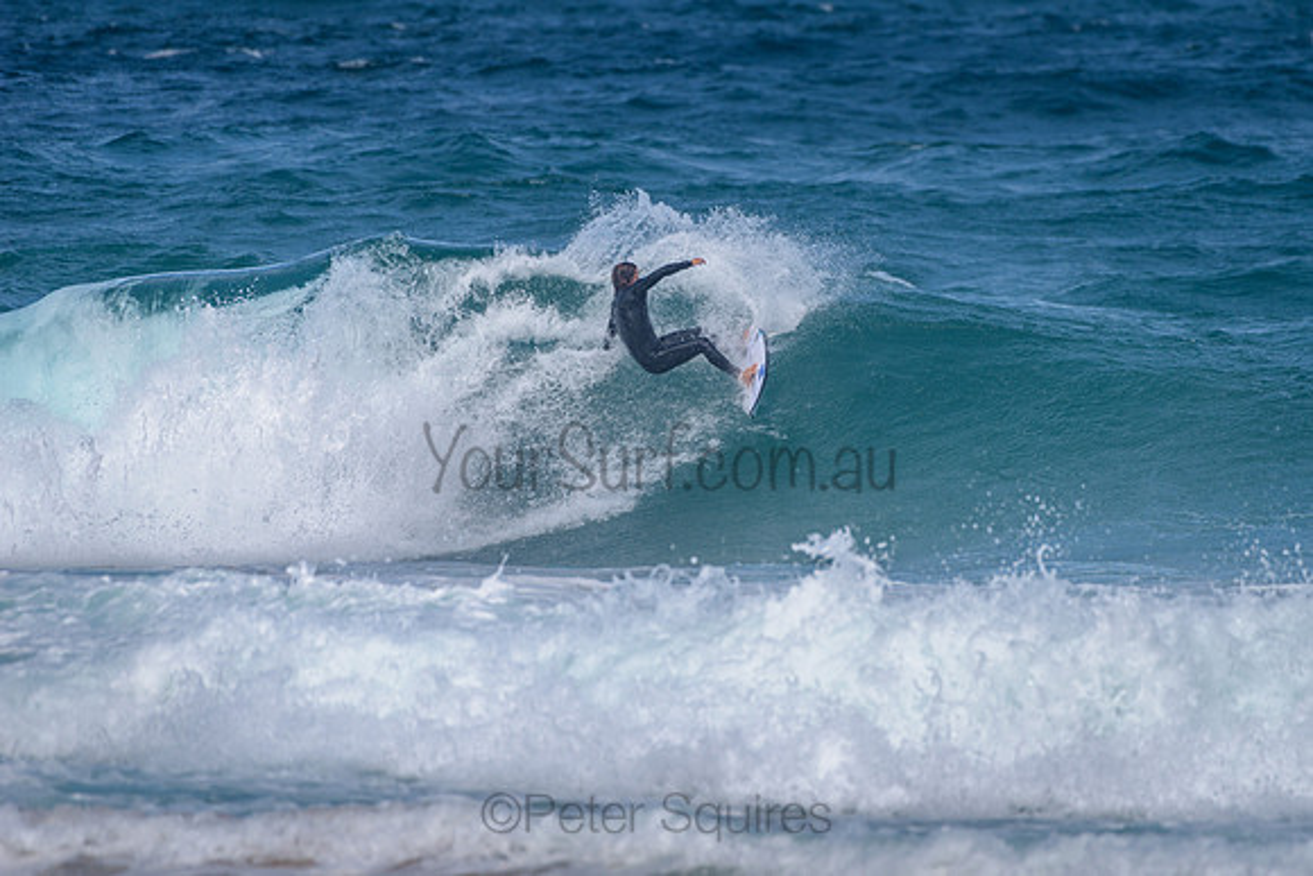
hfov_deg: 3.4
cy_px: 341
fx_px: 22374
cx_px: 805
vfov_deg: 2.2
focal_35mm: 613
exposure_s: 1/2000
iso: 125
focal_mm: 500
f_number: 5.6
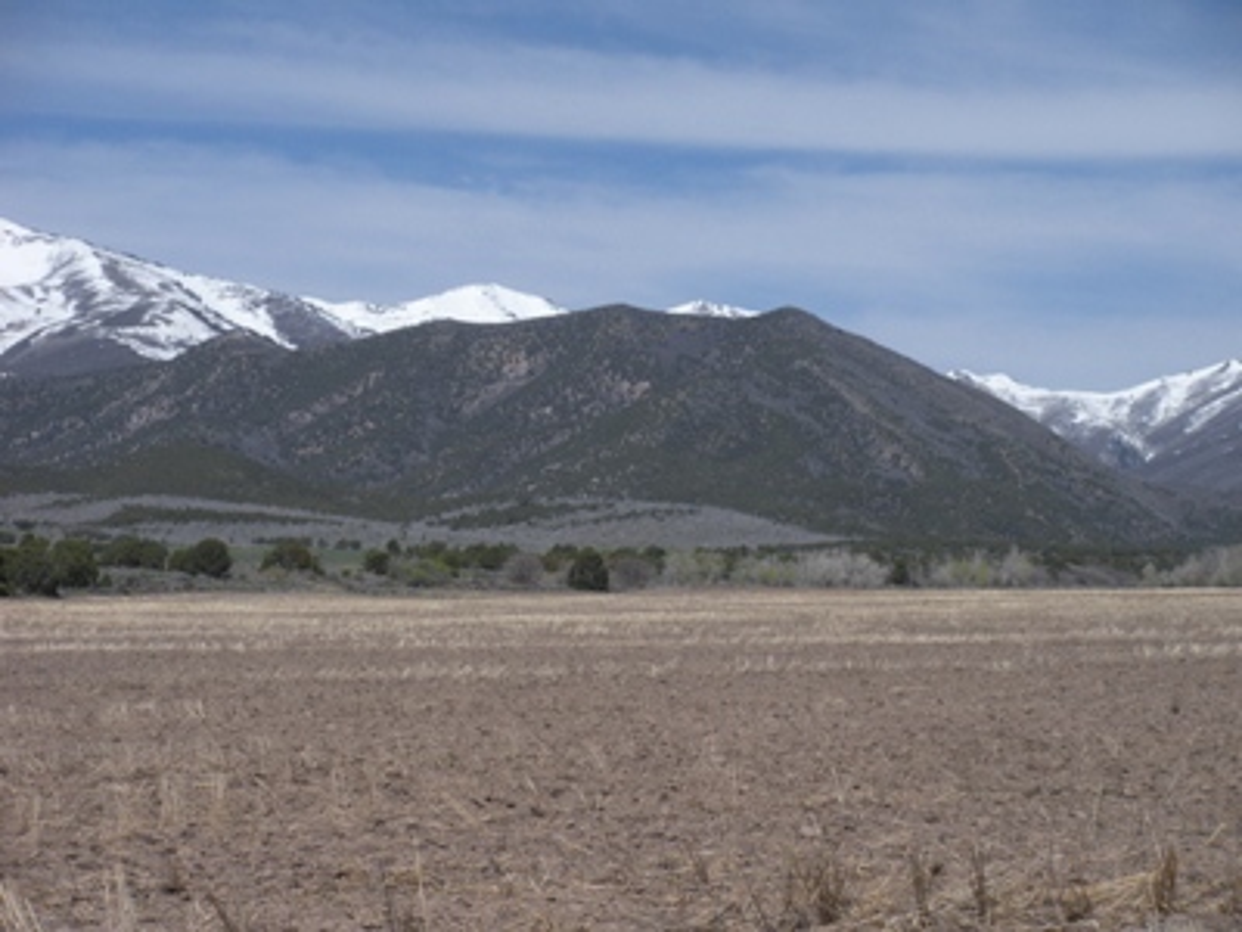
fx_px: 3588
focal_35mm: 100
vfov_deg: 14.8
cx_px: 621
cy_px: 466
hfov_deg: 19.6
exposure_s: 1/683
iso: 64
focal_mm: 17.4
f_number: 5
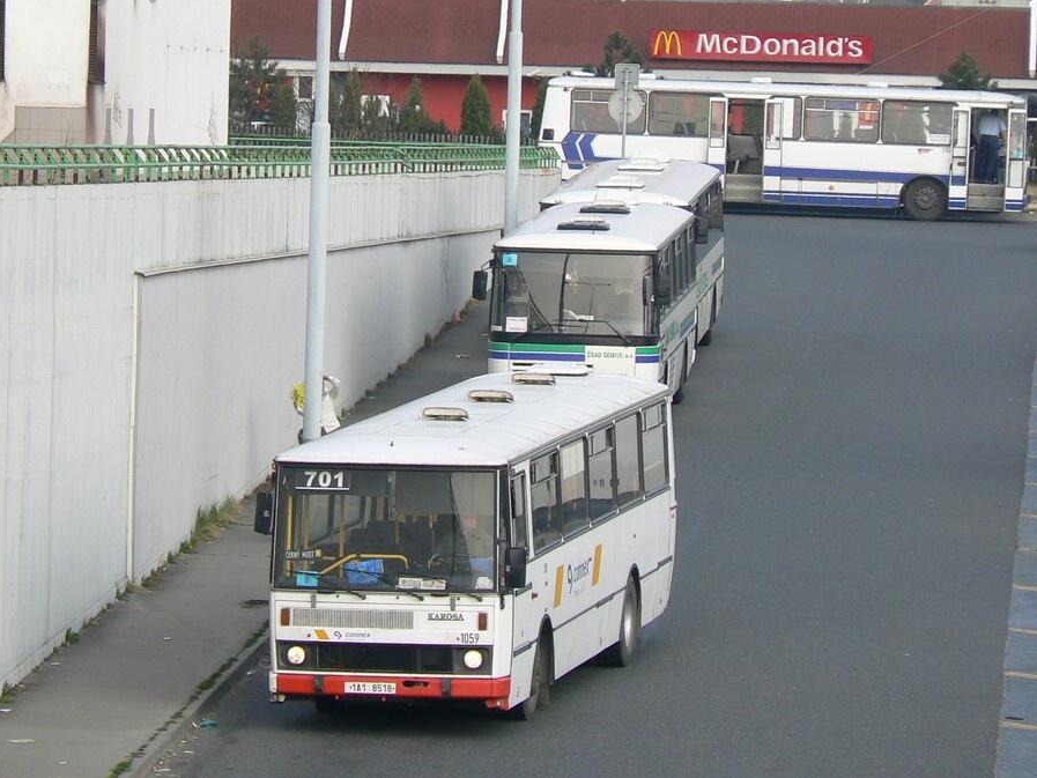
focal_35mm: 290
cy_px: 389
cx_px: 518
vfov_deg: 5.1
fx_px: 8689
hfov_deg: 6.8
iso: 100
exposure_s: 1/800
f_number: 3.6
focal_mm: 39.5
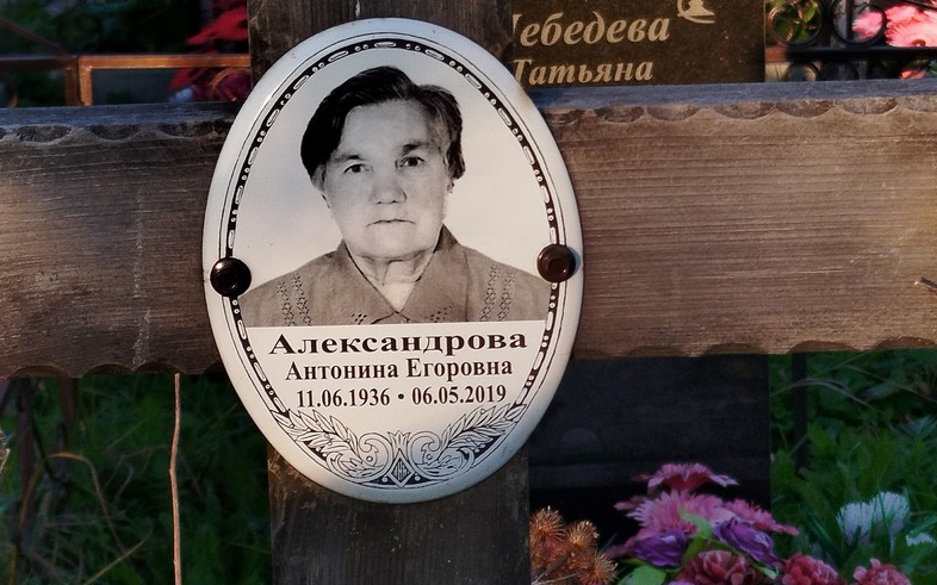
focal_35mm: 41
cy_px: 351
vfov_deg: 31.2
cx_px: 472
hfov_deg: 48.2
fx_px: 1047
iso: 50
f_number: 1.7
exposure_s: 1/193
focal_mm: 5.31
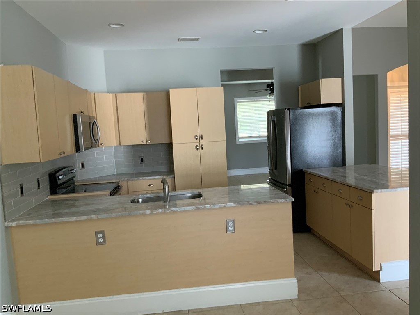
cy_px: 158
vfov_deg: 48.2
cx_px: 210
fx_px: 352
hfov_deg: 61.7
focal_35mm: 29
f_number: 1.8
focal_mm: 3
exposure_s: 1/60
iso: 250
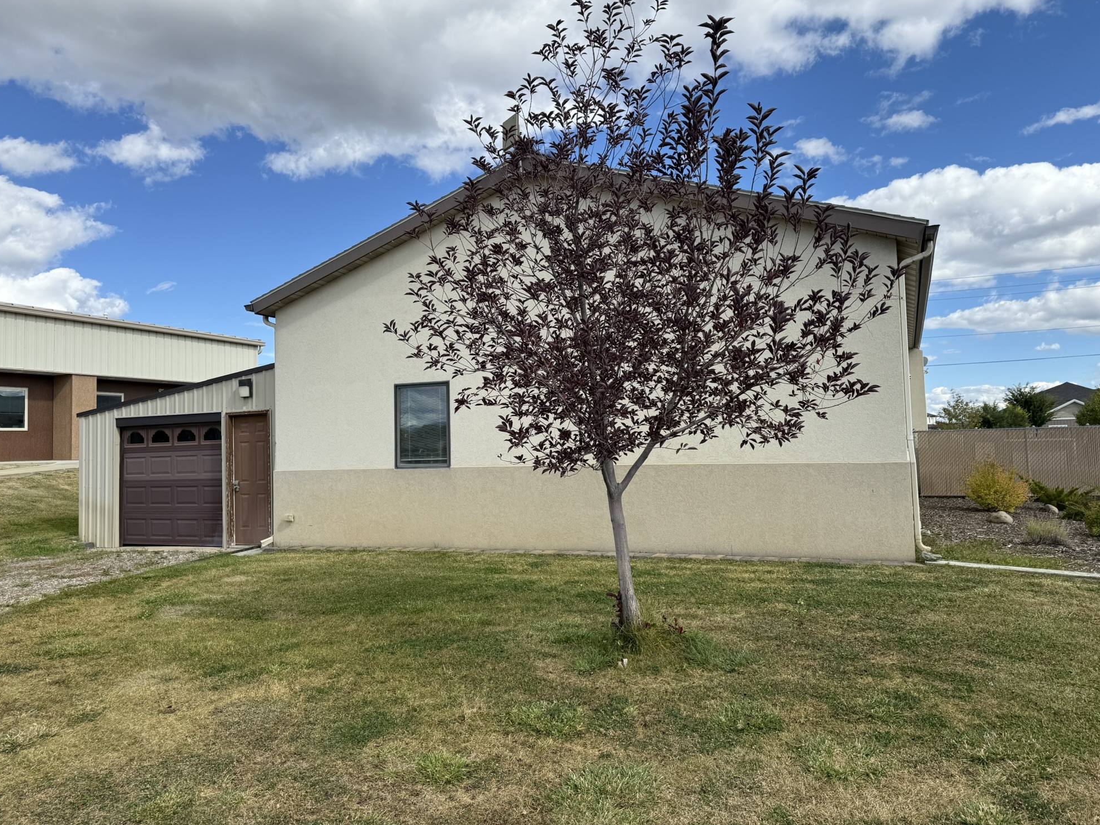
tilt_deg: +3.8
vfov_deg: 54.9
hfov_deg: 69.4
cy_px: 398
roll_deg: +1.8
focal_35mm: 25
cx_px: 558
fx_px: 795
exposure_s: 1/3021
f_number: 1.78
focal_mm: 6.76
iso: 80
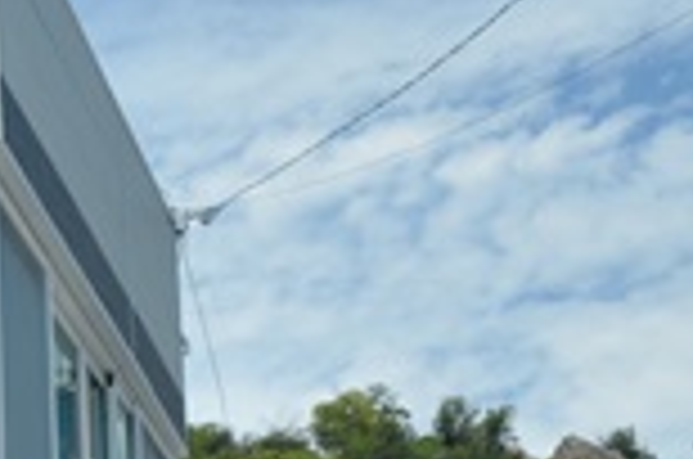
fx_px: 2094
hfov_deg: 16.1
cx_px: -536
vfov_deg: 11.9
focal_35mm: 109
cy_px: 711
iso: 100
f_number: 8
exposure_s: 1/250
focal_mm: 16
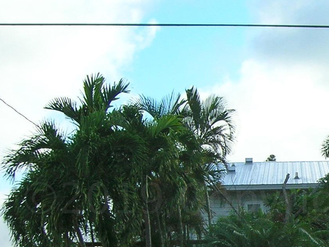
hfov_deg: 20.2
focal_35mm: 92
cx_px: 378
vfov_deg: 15.9
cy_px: 201
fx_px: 875
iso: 50
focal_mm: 5.7
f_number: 4.9
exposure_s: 1/310
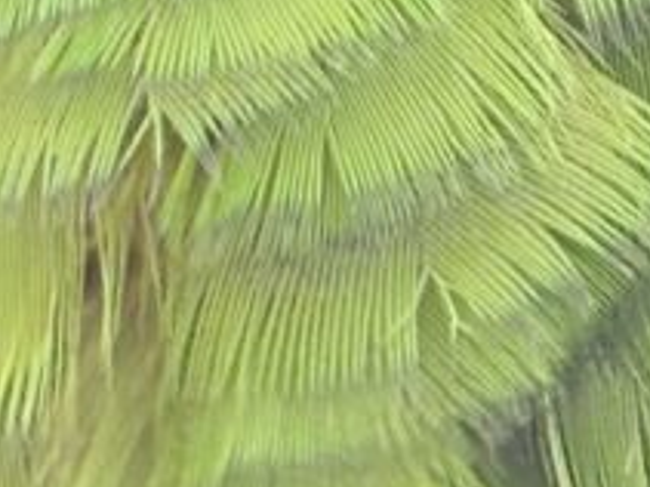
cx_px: 367
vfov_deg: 4.9
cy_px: -663
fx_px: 5555
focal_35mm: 296
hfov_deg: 6.7
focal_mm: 5.96
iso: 80
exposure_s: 1/50
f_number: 1.6
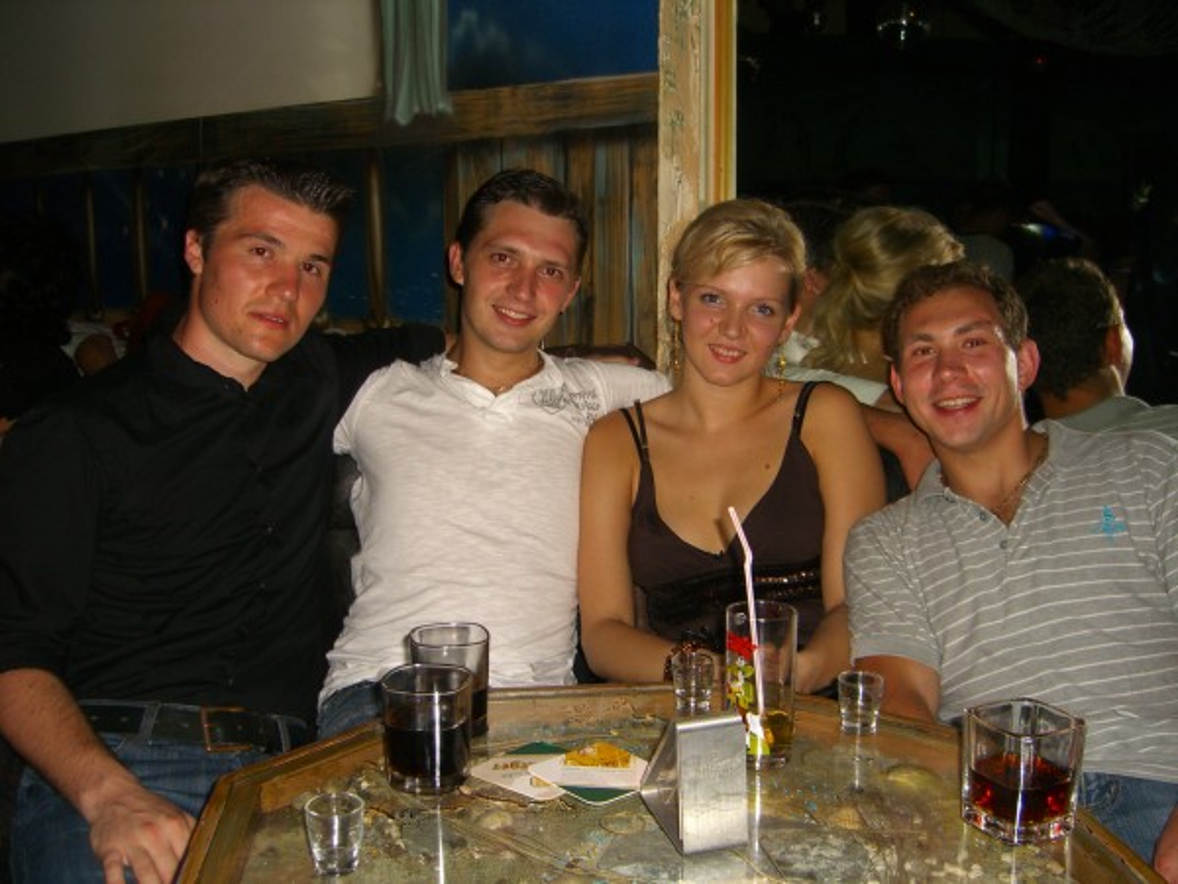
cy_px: 442
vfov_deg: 37.7
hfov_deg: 49.0
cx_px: 589
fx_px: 1293
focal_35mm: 38
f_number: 2.8
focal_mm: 7.9
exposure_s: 1/60
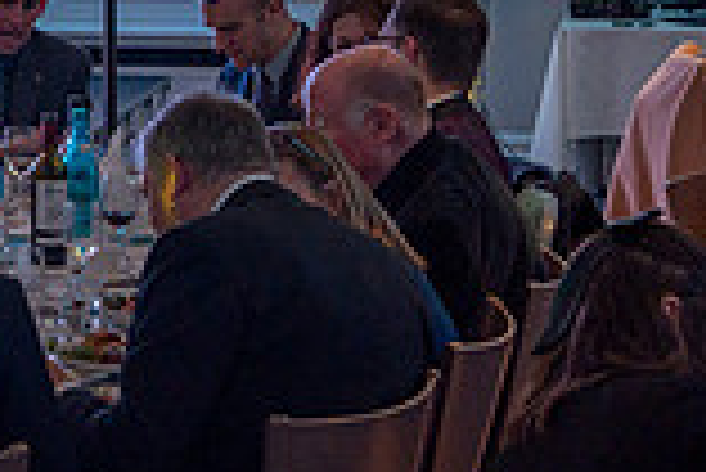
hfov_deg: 12.0
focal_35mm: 161
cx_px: -445
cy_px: 7
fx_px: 3160
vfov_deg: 8.5
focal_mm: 35
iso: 125
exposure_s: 1/60
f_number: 4.5
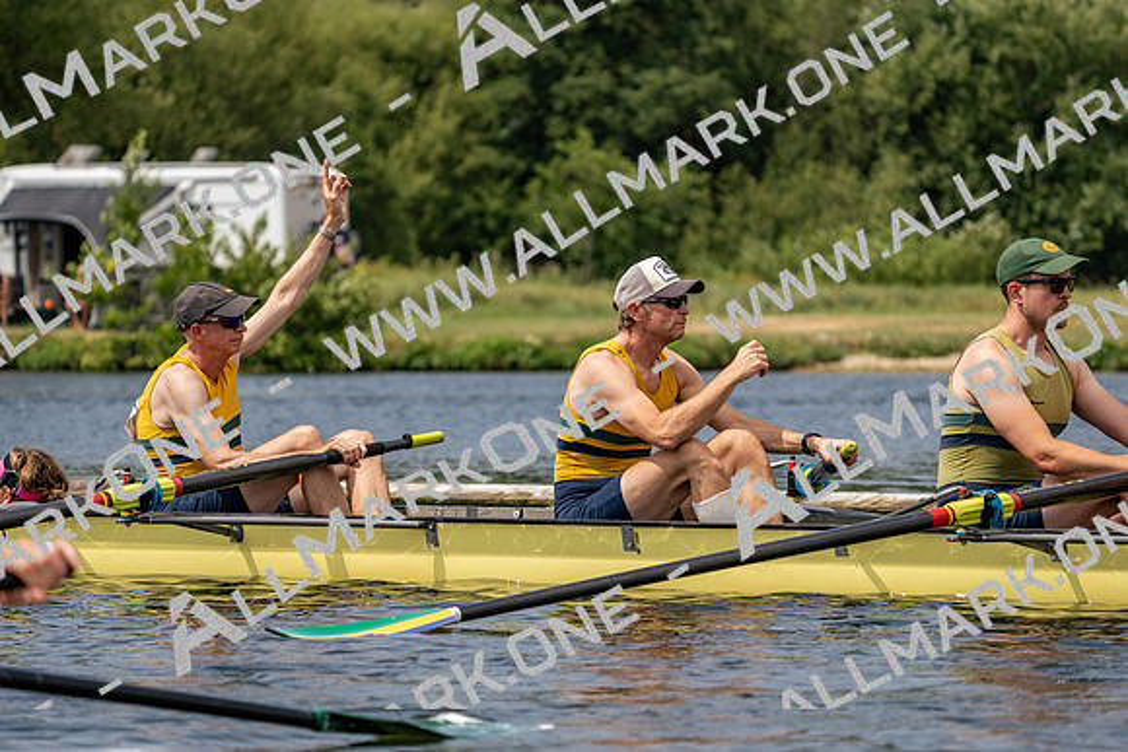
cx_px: 564
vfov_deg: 6.9
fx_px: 6268
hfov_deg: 10.3
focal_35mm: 200
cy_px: 376
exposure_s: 1/1600
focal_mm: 200
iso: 200
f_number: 5.6
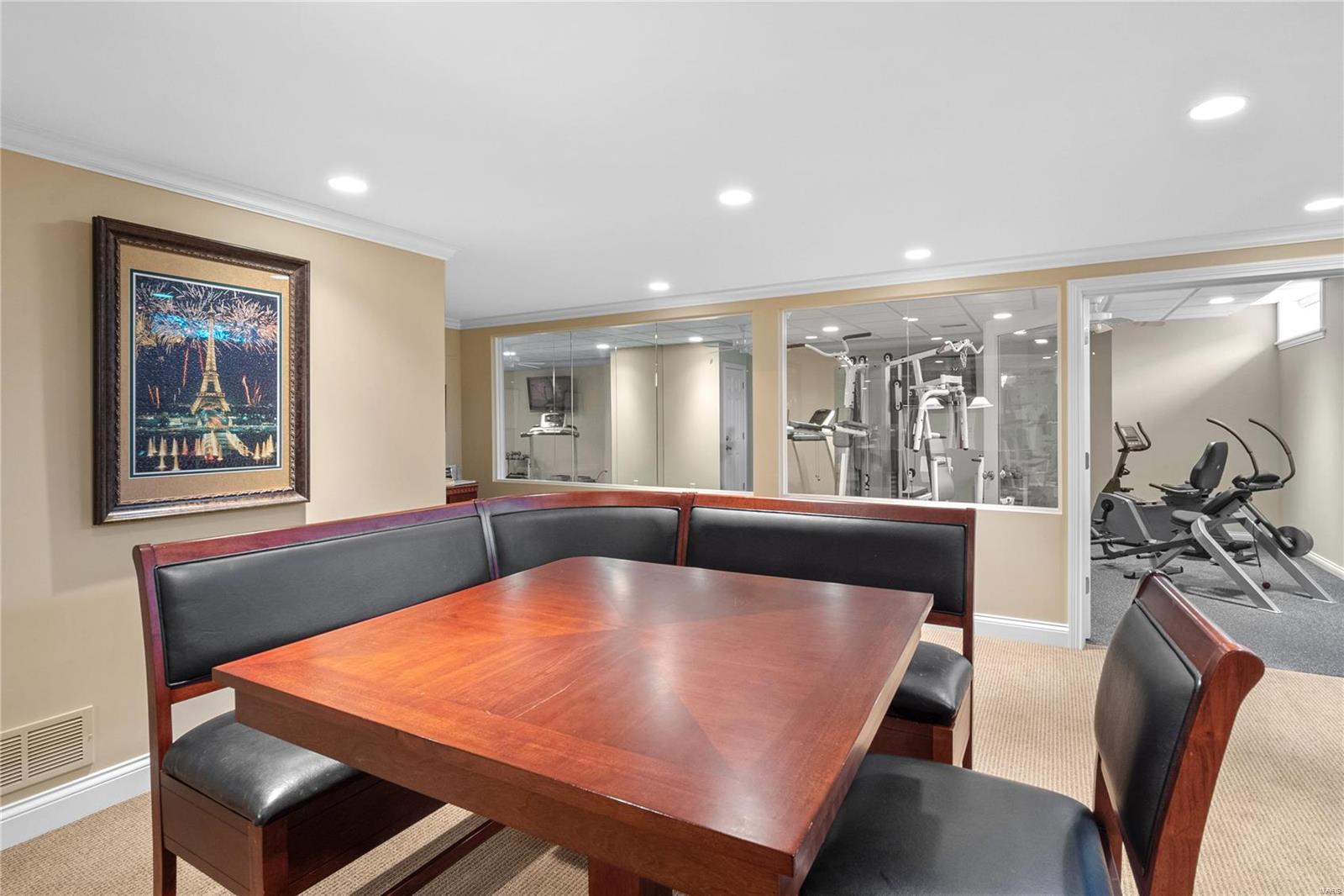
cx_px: 672
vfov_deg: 67.4
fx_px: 672
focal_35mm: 18
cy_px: 448
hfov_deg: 90.0
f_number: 8
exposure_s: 1
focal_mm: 9
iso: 400
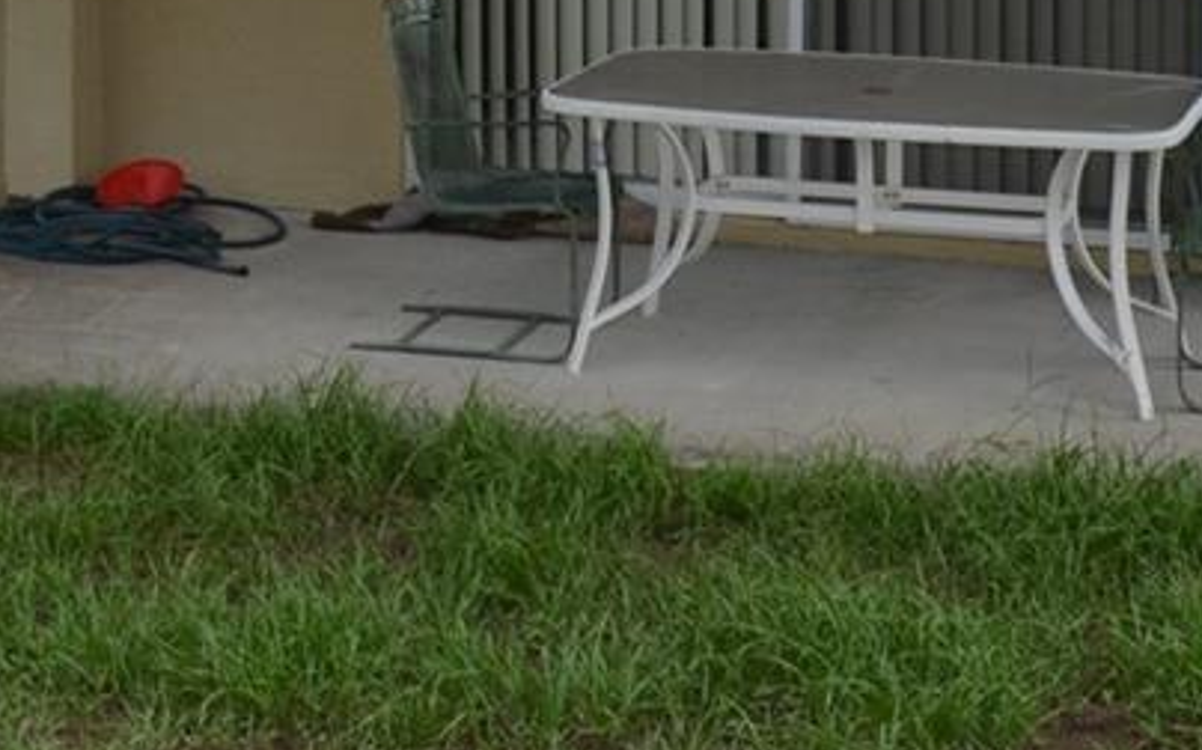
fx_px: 3569
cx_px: 131
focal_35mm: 109
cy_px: -601
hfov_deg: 18.8
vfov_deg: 11.2
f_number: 7.1
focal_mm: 18
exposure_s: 1/200
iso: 100
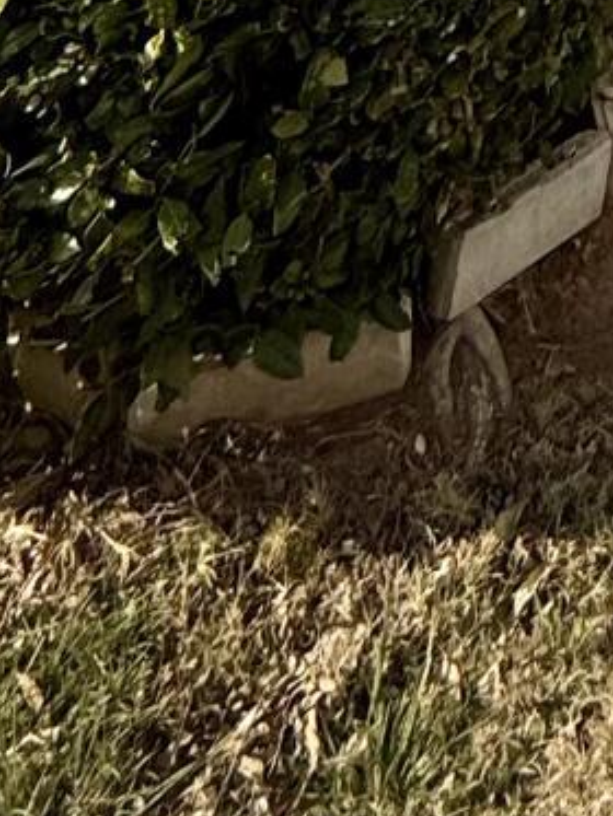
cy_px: -1208
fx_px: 1770
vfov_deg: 14.5
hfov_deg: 15.5
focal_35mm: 75
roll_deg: -0.6
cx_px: 1239
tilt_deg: +8.4
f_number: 2.2
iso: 50
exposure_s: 1/2237
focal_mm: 2.22
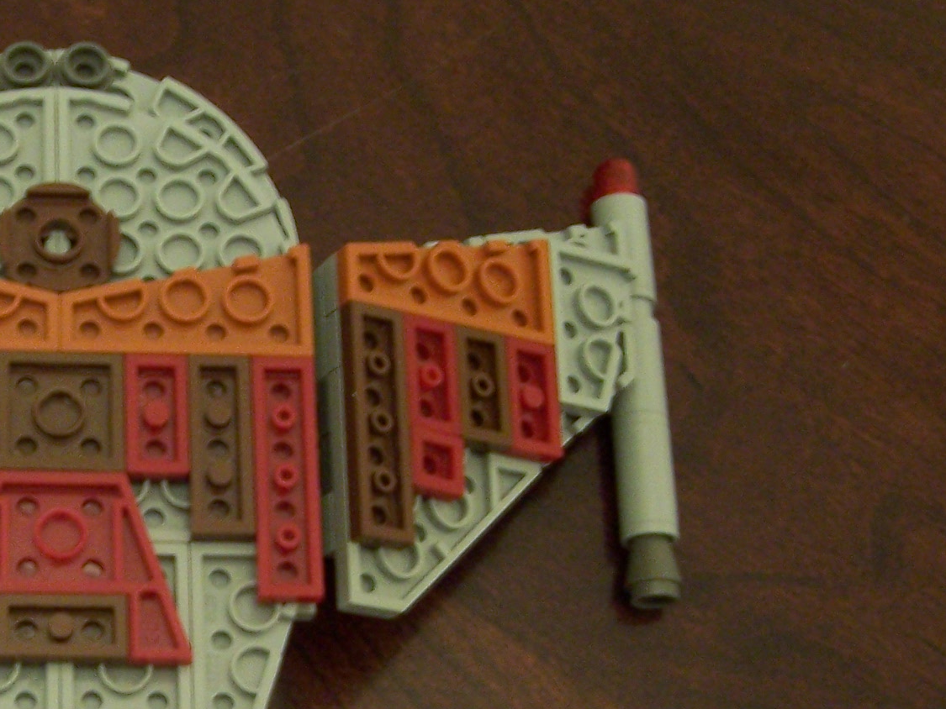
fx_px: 2378
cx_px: 20
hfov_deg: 21.8
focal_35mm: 87
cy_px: 561
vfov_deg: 16.9
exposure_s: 1/8
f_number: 2.8
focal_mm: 6.3
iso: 140
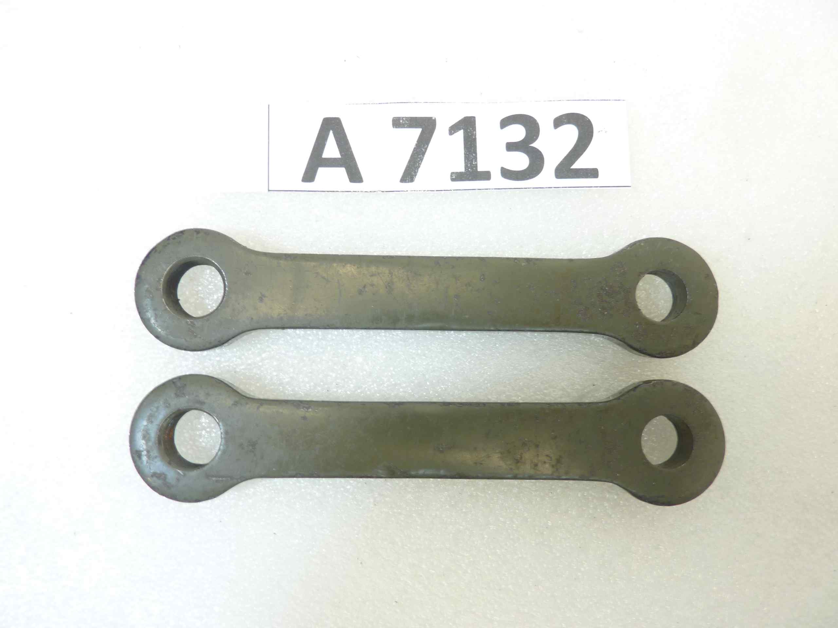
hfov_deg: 69.4
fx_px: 605
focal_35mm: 25
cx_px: 419
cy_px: 314
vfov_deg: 54.9
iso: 80
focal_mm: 4.1
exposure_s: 1/15
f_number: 3.3
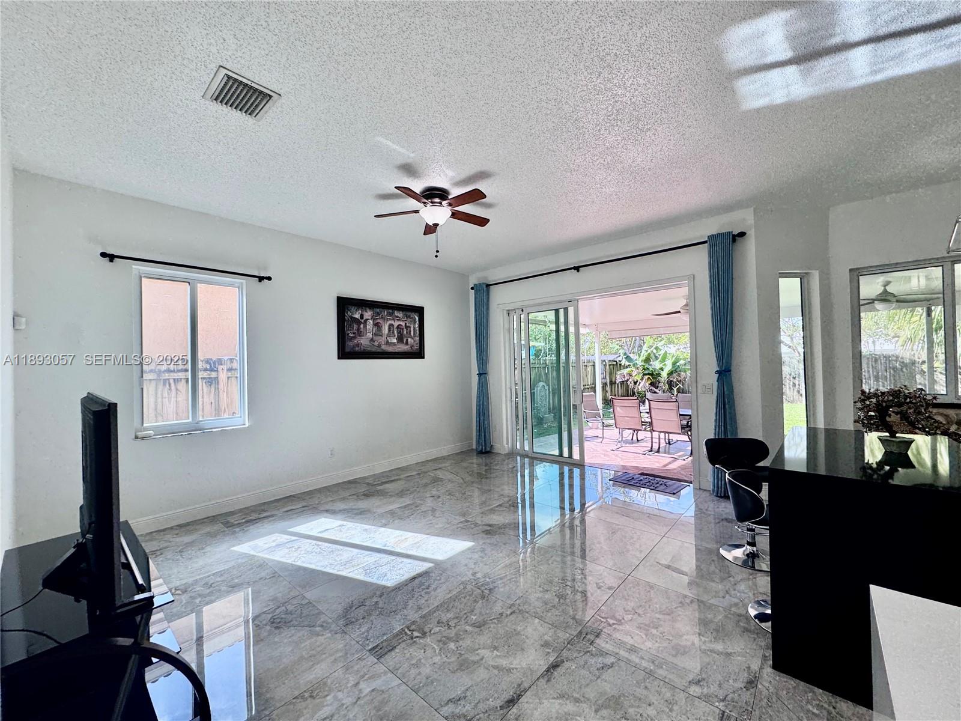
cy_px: 360
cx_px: 480
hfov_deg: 102.1
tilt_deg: -0.8
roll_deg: +1.8
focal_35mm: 14
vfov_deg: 85.7
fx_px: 389
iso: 40
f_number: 2.2
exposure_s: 1/137
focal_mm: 2.22
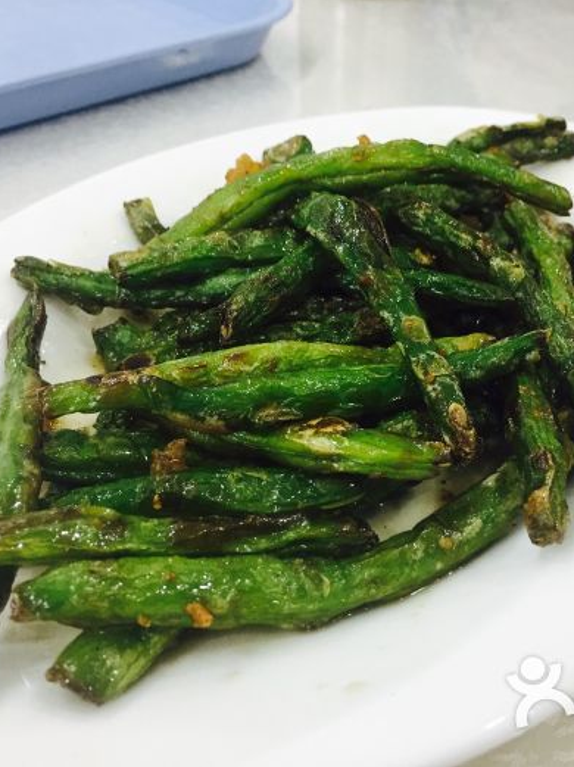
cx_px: 361
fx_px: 863
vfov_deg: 47.9
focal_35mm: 39
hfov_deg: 36.6
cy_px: 382
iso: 80
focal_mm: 4.15
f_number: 2.2
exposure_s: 1/33
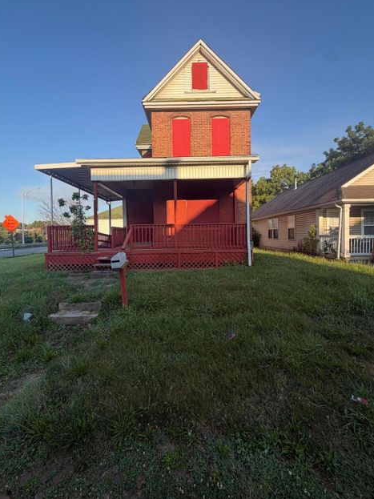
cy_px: 238
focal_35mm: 15
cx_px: 183
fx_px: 216
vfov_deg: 98.1
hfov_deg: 81.7
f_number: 2.2
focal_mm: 2.22
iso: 40
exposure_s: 1/522
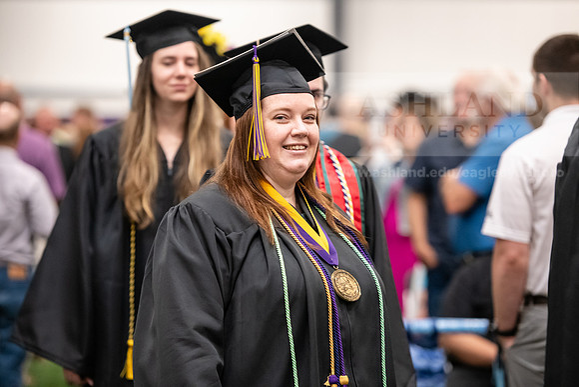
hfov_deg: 14.2
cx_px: 290
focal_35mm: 145
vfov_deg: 9.5
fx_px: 2333
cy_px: 194
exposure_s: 1/200
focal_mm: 145
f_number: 3.2
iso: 3200
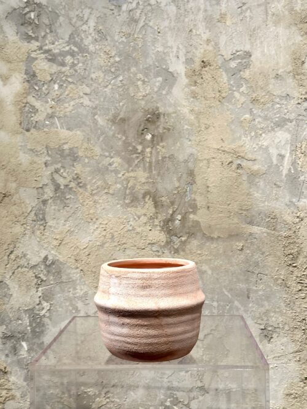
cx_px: 154
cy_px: 204
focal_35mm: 48
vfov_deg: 39.7
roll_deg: -0.1
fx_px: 568
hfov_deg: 30.3
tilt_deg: +1.5
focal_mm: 6.86
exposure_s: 1/174
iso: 50
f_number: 1.78
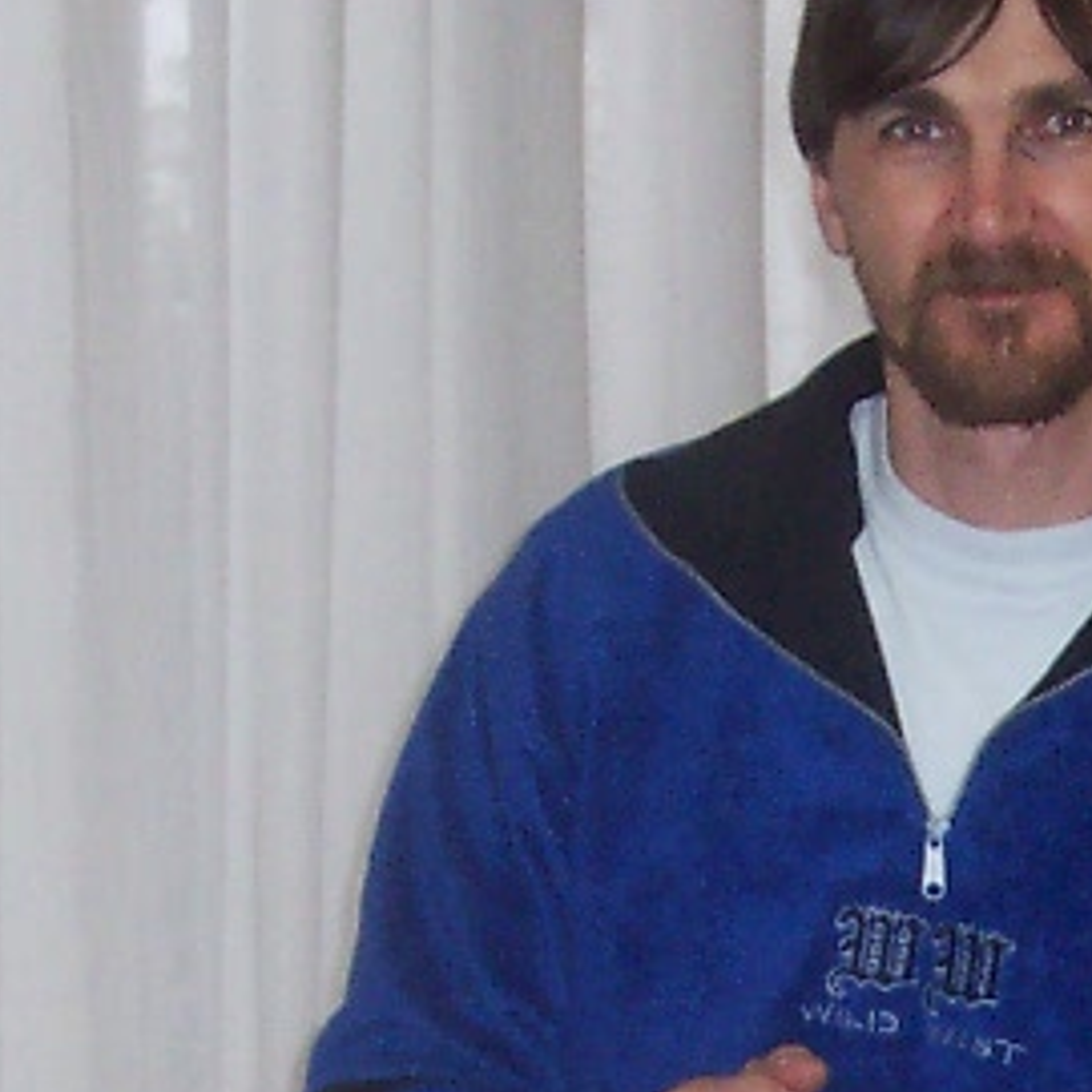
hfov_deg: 9.7
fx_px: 6424
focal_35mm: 180
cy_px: 1443
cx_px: 907
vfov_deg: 9.5
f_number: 3
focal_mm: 7
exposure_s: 1/60
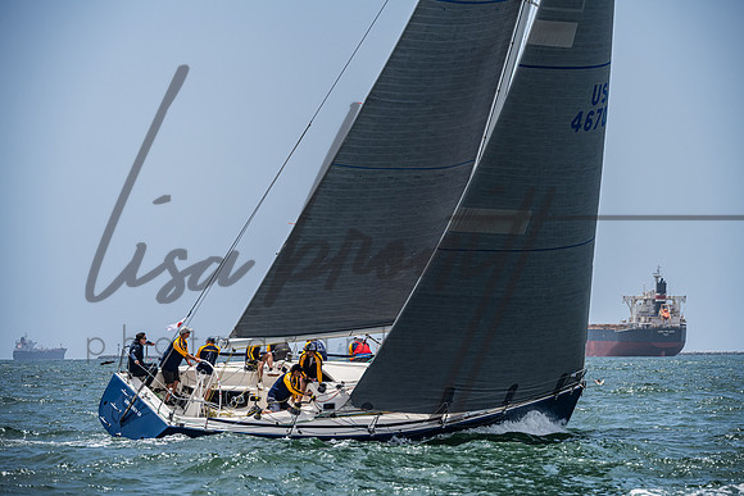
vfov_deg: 8.9
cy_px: 248
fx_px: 3204
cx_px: 372
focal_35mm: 155
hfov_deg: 13.2
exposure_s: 1/2000
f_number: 8
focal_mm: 155
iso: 400
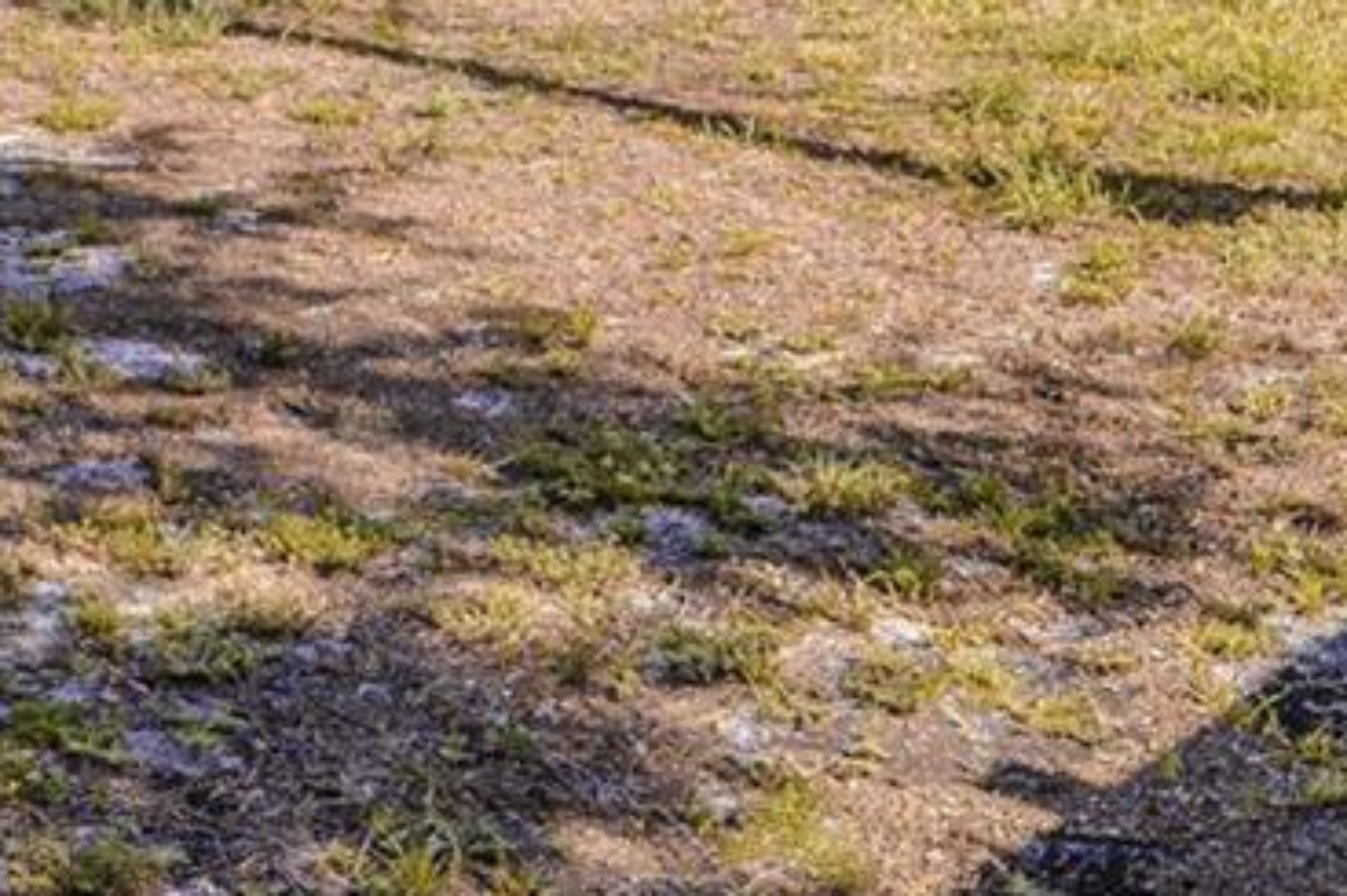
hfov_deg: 26.5
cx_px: 139
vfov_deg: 17.9
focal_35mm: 74
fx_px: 2767
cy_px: -44
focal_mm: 17
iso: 100
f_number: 5.6
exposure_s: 1/500
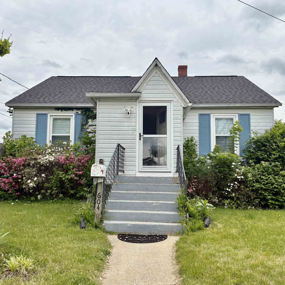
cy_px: 143
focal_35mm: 31
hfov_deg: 52.5
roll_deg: +0.3
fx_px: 289
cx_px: 153
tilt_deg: +6.4
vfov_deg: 52.5
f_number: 1.6
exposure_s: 1/5348
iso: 50
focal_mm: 5.96
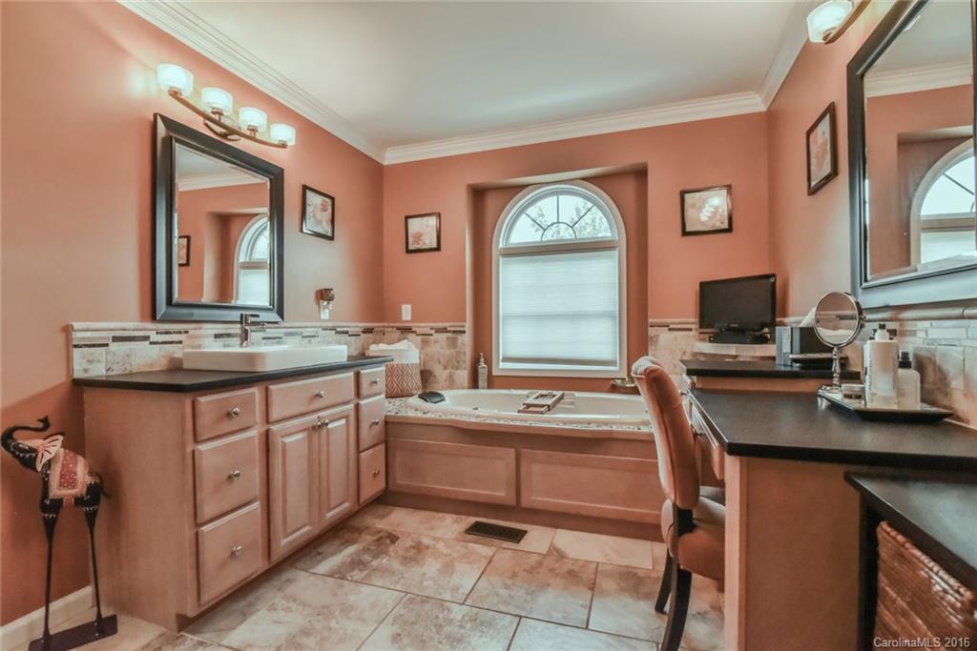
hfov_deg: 96.7
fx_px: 434
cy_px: 326
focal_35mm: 16
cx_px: 488
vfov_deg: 73.8
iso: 4000
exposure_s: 1/400
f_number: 8
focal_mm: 16
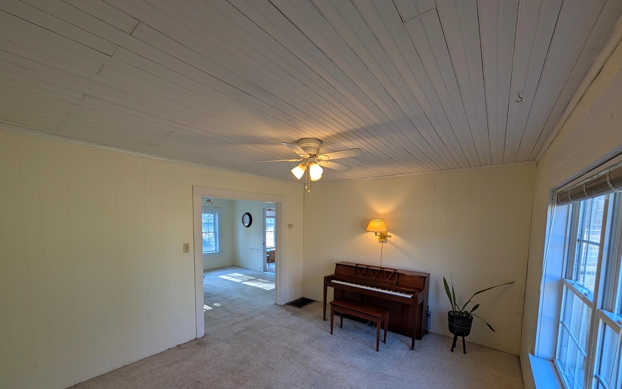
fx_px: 220
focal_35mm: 13
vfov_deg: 81.5
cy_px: 239
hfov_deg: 109.4
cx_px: 306
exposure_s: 1/120
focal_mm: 2.02
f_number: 1.7
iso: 88
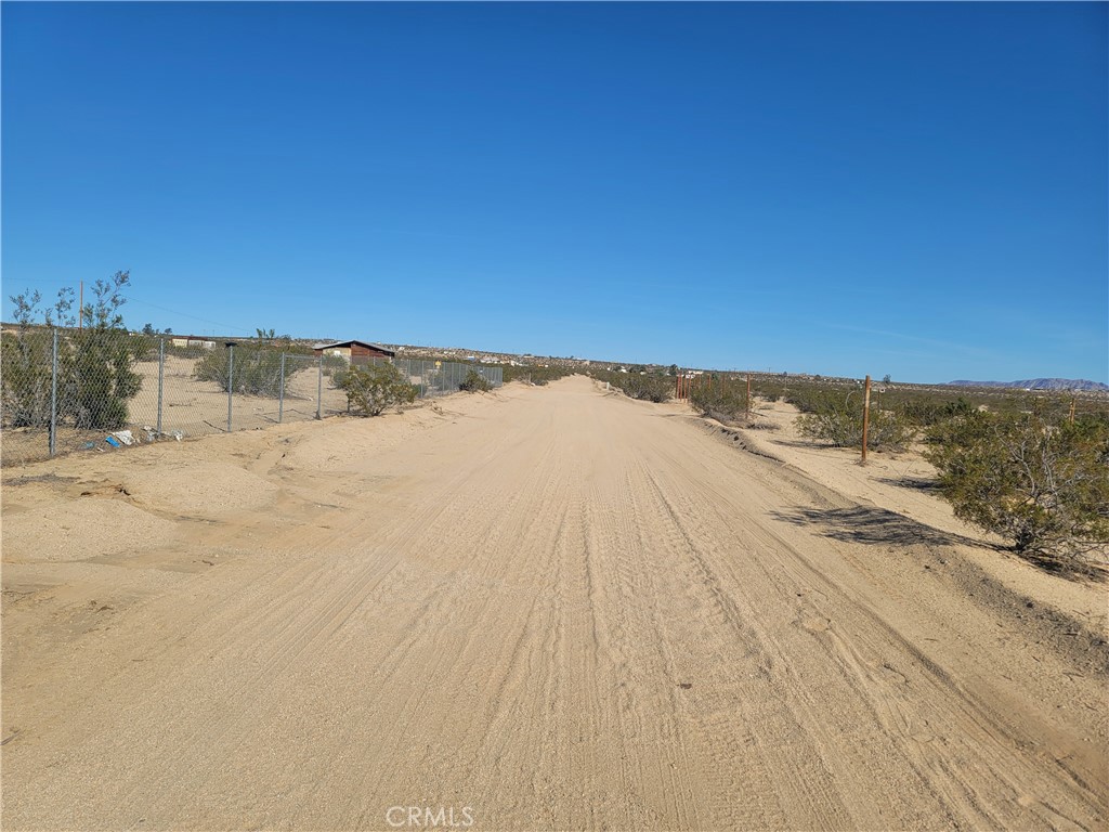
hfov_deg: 69.4
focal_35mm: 25
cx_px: 554
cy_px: 416
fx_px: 801
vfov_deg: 54.9
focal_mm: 7
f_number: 1.8
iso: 20
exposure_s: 1/1899
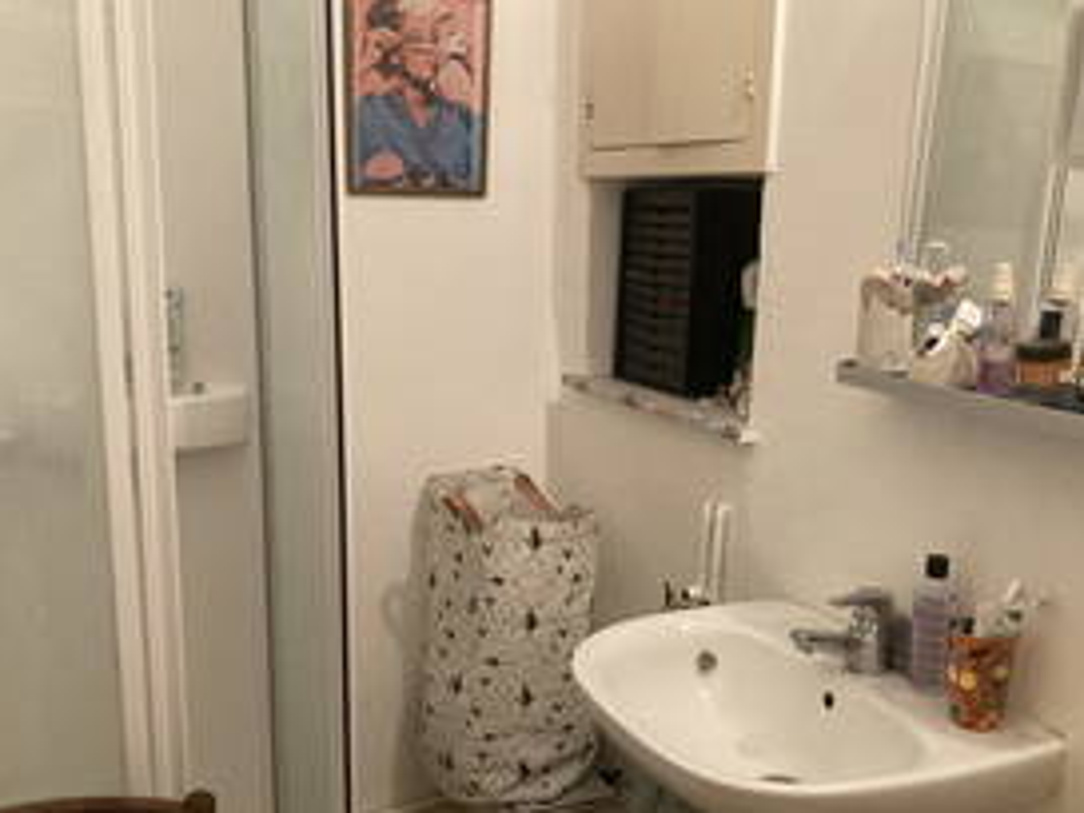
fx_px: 1159
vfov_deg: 38.6
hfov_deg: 50.1
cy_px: 474
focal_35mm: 37
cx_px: 546
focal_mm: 3.99
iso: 320
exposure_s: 1/33
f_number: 1.8
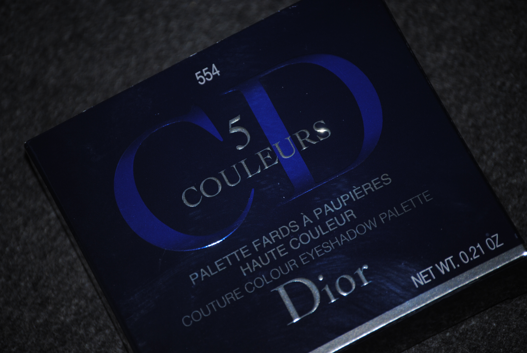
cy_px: 176
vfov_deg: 7.1
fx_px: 2858
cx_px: 264
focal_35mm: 195
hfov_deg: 10.5
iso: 100
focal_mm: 130
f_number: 5
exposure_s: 1/125
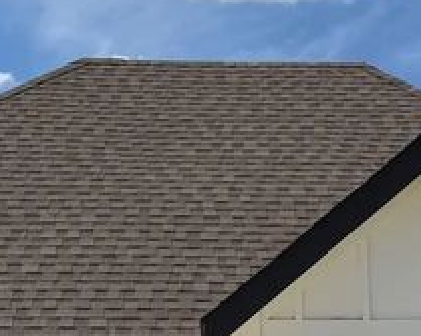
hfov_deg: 16.6
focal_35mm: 115
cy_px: 374
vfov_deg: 13.1
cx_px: 314
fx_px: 1432
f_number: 1.78
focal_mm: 6.76
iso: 80
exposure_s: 1/8130
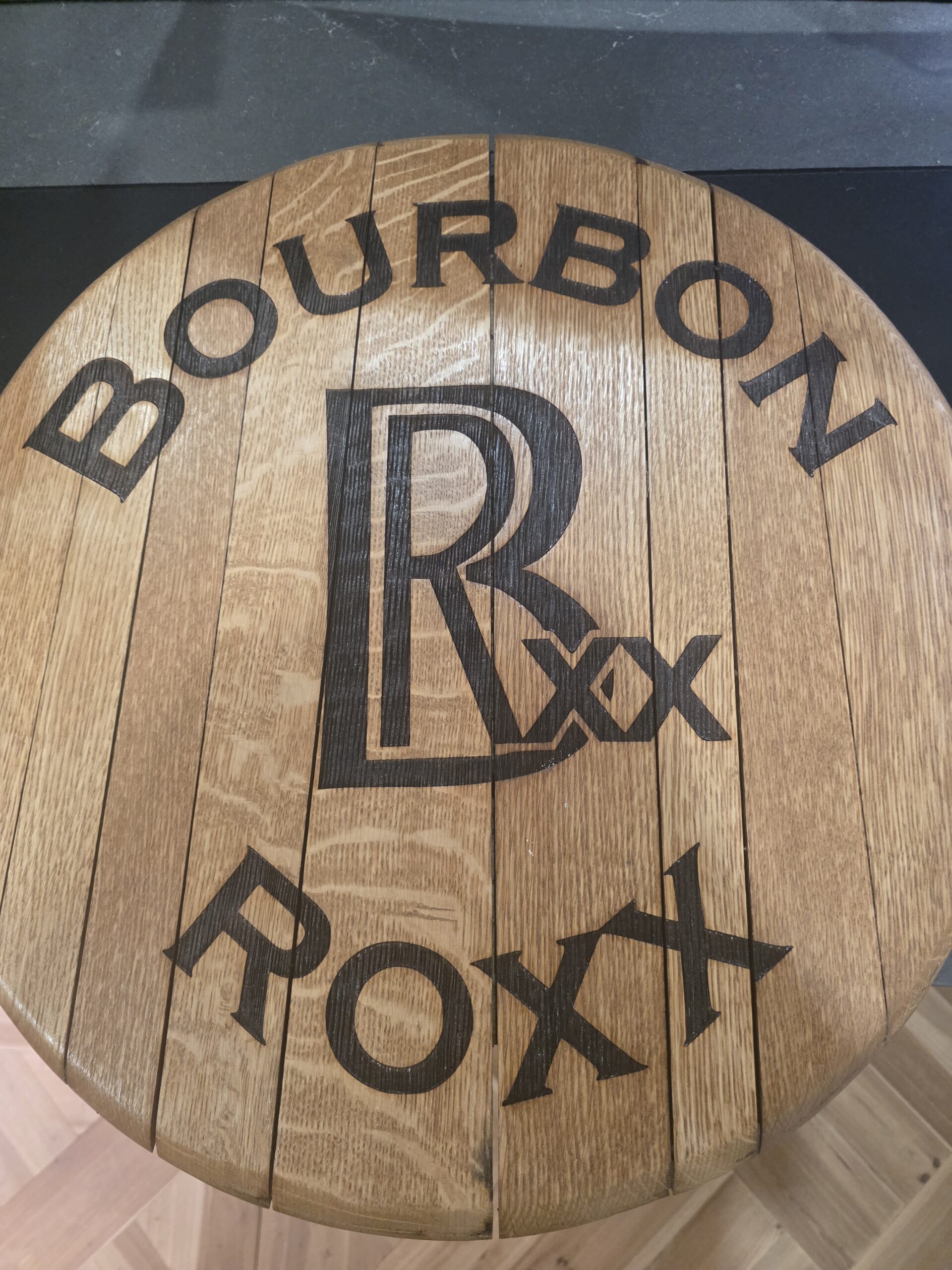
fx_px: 843
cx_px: 476
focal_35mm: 23
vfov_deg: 73.9
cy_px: 635
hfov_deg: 58.9
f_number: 1.7
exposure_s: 1/120
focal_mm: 6.3
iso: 1250
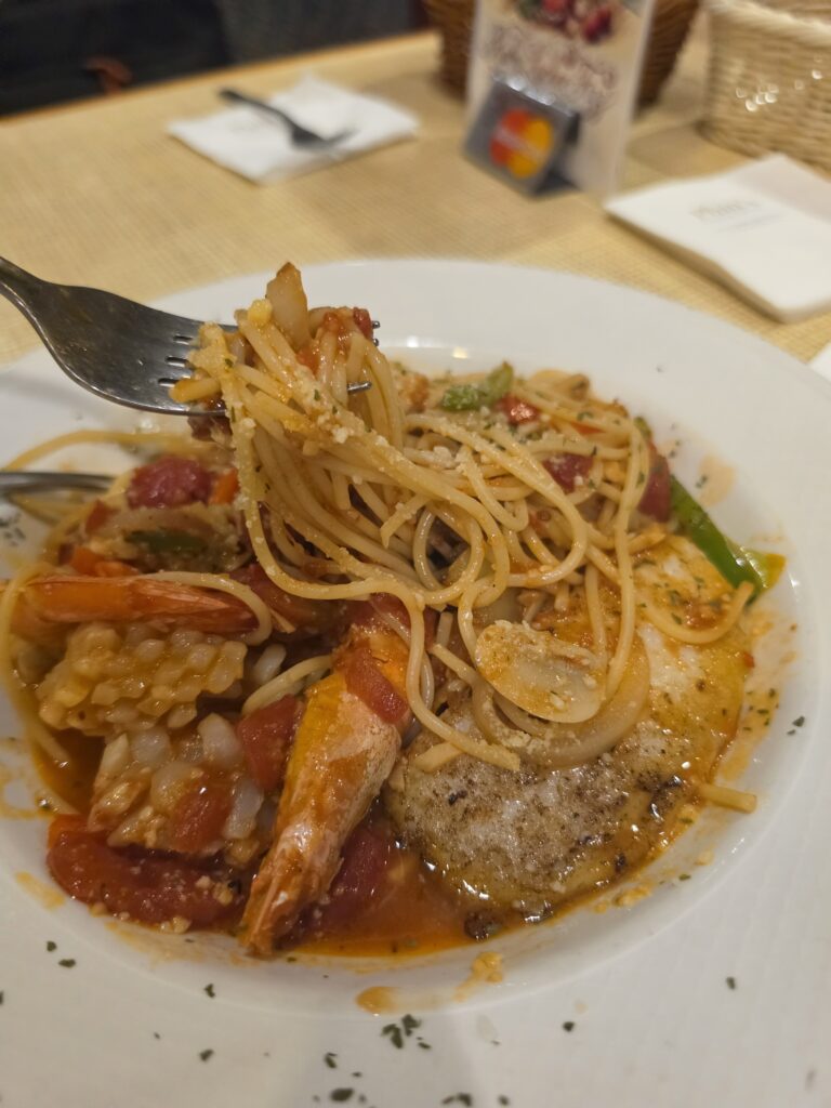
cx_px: 416
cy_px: 554
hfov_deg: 58.9
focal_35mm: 23
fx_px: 736
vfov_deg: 73.9
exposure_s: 1/100
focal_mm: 6.5
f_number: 1.4
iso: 800
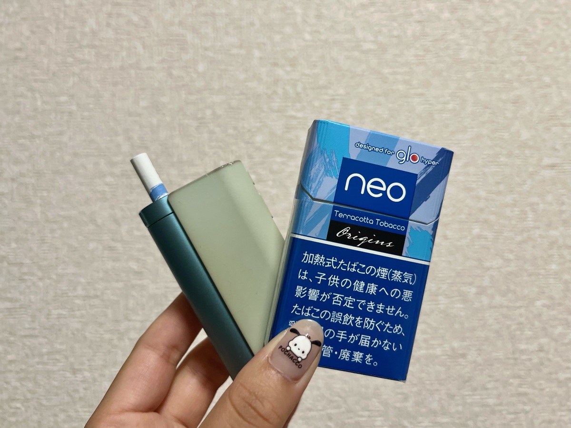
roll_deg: +0.7
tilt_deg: +6.4
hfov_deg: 67.3
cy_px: 214
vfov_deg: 53.1
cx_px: 286
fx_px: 429
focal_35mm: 26
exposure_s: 1/60
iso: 160
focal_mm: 5.1
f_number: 1.6
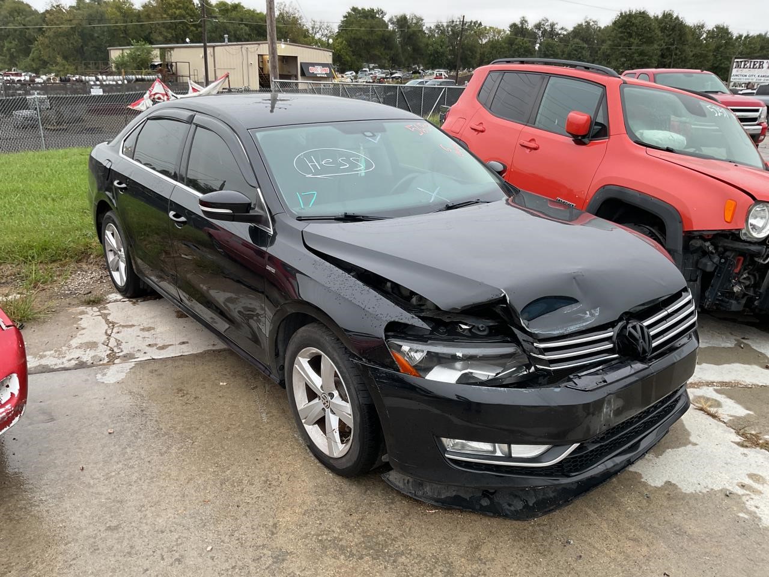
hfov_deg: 61.7
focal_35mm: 29
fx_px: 644
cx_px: 384
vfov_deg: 48.2
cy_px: 288
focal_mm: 3
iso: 40
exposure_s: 1/120
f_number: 1.8
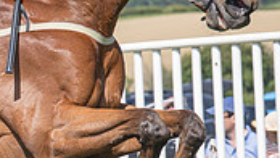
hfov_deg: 5.9
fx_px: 2688
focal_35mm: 362
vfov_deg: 3.4
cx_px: 8
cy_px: 125
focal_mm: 70
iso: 200
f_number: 4
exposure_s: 1/1600
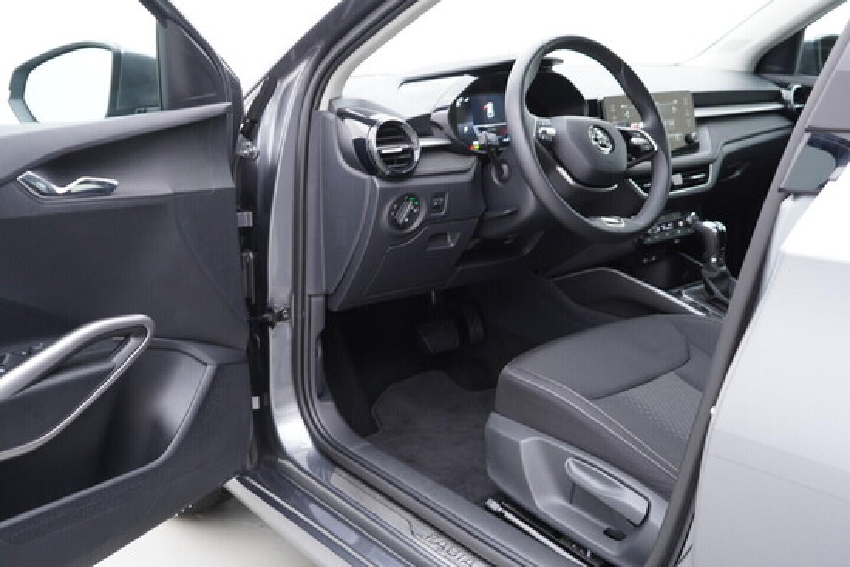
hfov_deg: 53.1
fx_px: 850
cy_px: 284
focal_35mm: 36
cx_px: 425
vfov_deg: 36.9
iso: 250
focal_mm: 24
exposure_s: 1/40
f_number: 2.8
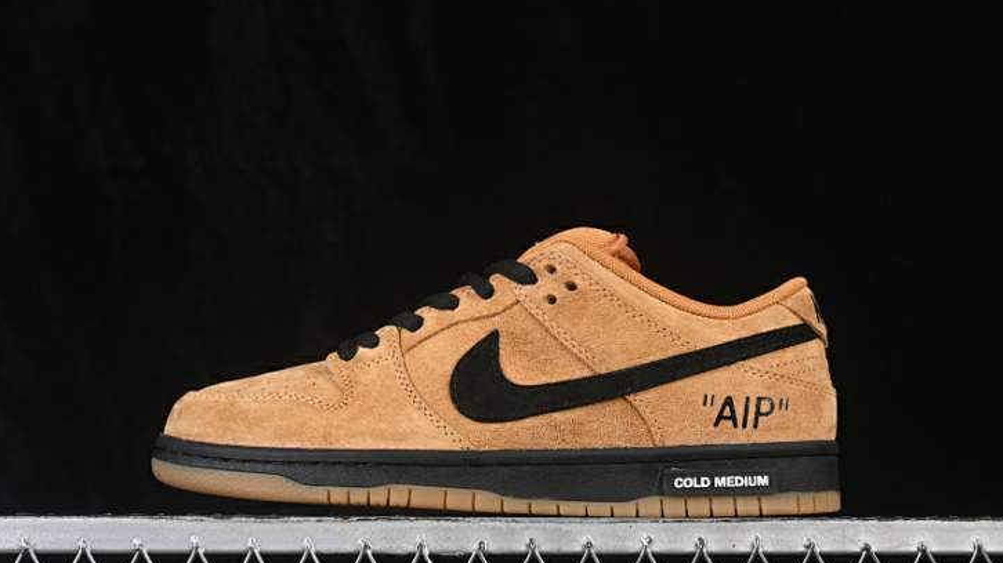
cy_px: 309
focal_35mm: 79
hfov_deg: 26.9
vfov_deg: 15.3
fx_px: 2101
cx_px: 500
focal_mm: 50
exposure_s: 1/80
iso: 160
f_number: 7.1
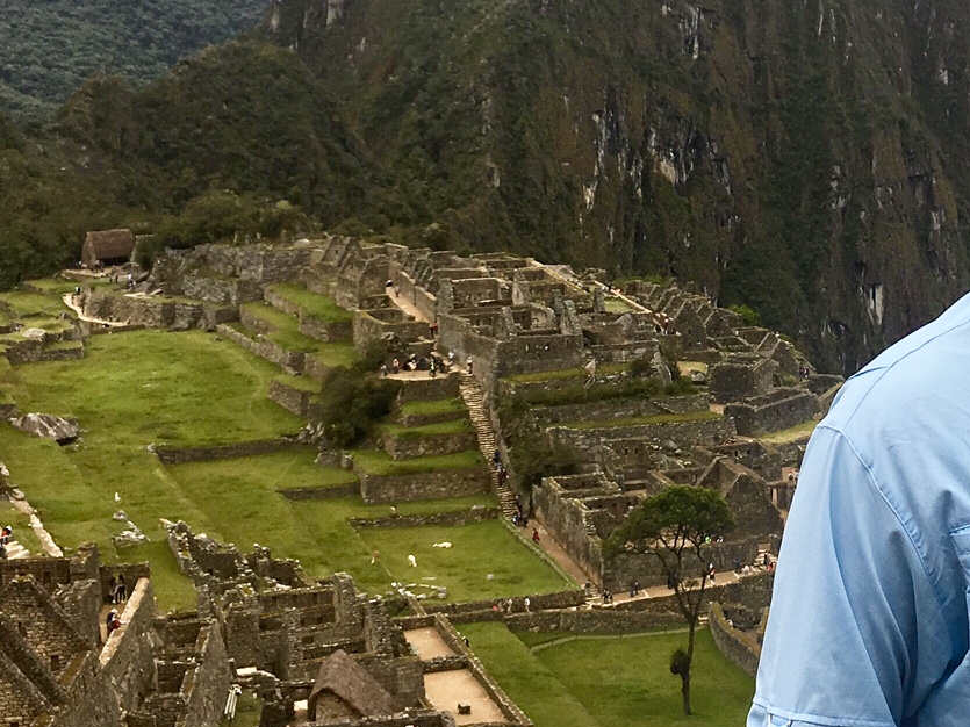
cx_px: 827
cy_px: 190
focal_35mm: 70
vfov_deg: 20.9
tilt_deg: -4.9
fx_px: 1961
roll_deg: +0.6
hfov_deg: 27.0
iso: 25
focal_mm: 4.15
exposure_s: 1/1748
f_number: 2.2
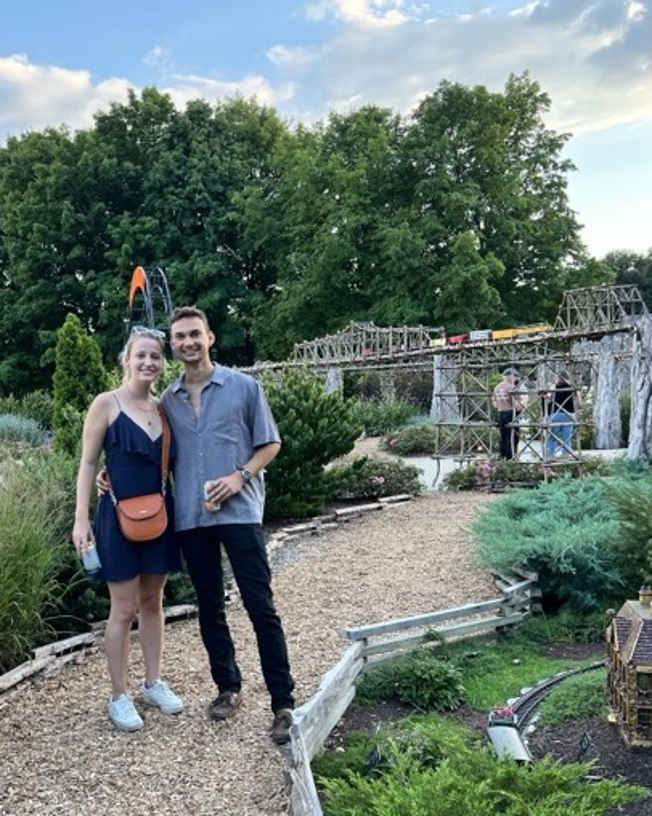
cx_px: 237
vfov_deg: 51.5
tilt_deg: -2.0
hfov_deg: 41.8
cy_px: 442
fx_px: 845
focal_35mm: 35
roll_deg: +5.4
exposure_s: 1/166
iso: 64
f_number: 1.5
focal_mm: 5.7
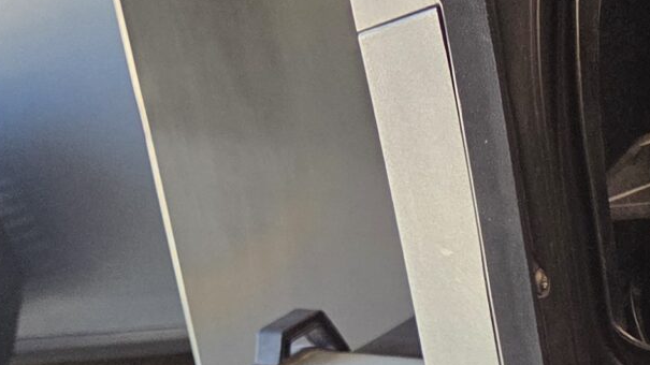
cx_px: 1070
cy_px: 542
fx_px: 1827
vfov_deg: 11.0
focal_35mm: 106
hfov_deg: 17.4
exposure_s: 1/180
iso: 125
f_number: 1.8
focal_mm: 5.4
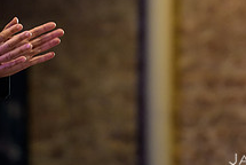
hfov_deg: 3.8
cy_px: -32
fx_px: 3688
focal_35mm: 539
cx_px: 7
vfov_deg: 2.6
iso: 1600
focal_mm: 200
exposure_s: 1/200
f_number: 3.2
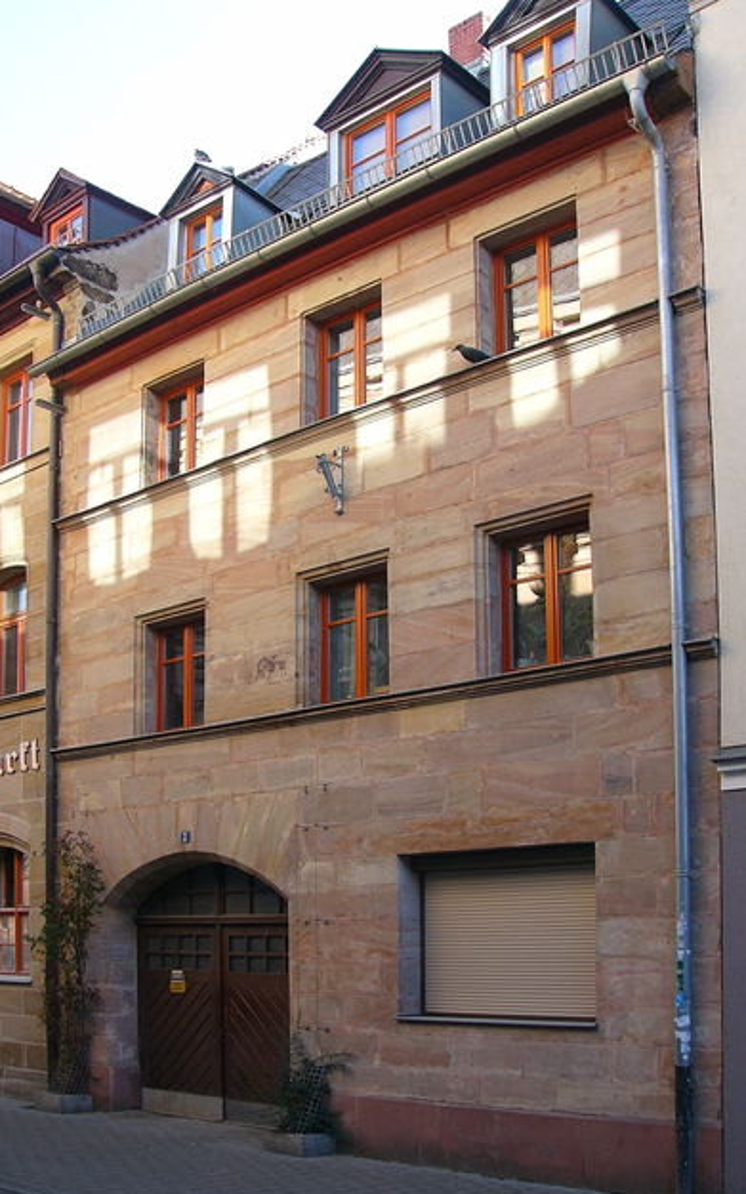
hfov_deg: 32.7
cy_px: 593
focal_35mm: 39
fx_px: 1269
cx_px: 412
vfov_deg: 50.4
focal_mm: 6
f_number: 2.8
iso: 50
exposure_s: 1/100
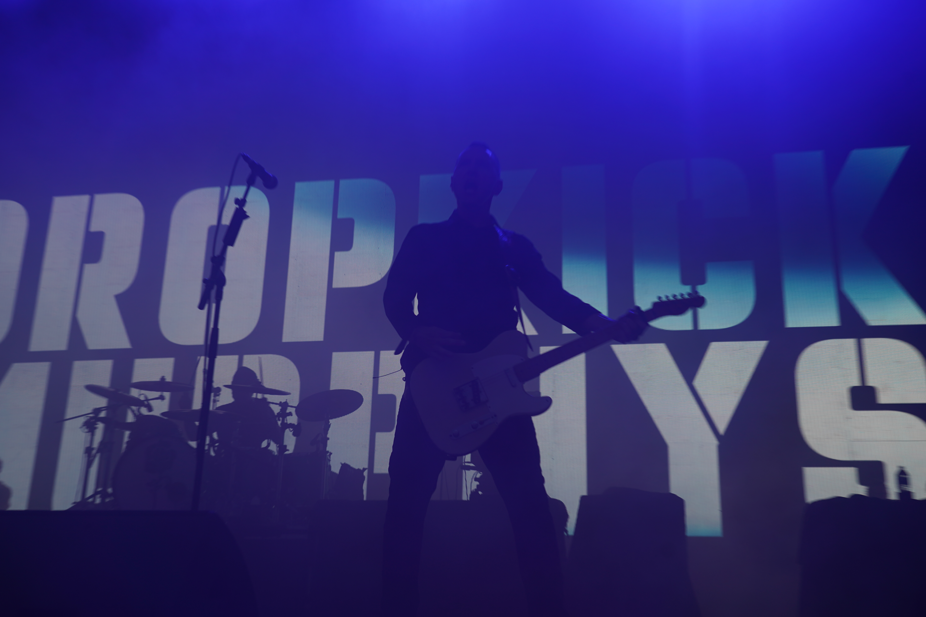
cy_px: 308
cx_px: 463
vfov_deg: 35.9
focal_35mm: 37
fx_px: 952
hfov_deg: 51.9
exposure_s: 1/160
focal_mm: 37
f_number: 5
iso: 160
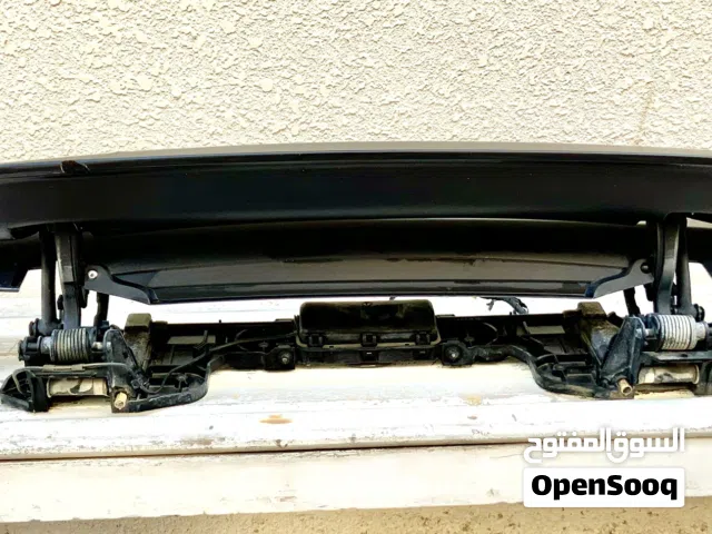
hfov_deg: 61.7
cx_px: 356
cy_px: 267
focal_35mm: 29
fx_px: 596
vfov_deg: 48.2
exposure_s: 1/154
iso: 16
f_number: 1.8
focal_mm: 3
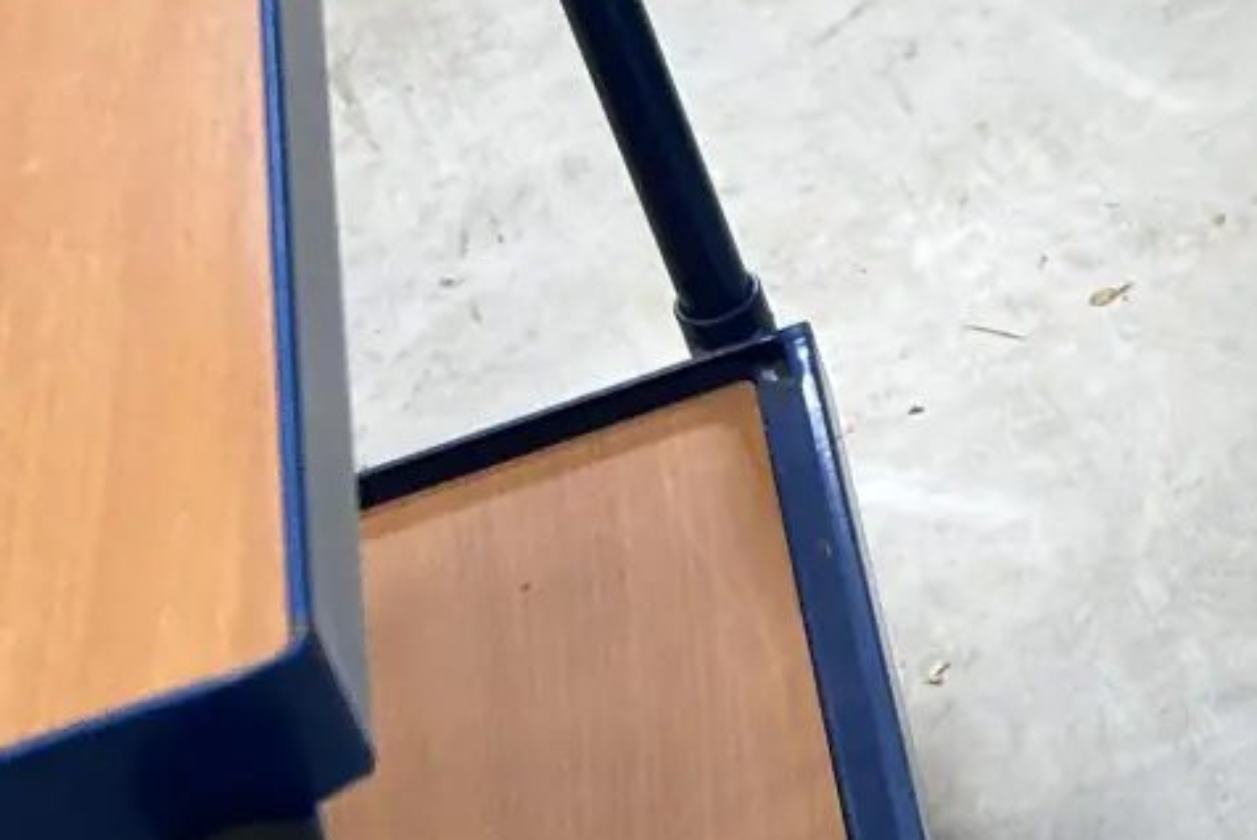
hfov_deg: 15.6
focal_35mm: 109
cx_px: 2387
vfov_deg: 12.1
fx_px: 3808
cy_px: -328
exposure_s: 1/109
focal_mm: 5.7
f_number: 1.5
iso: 100
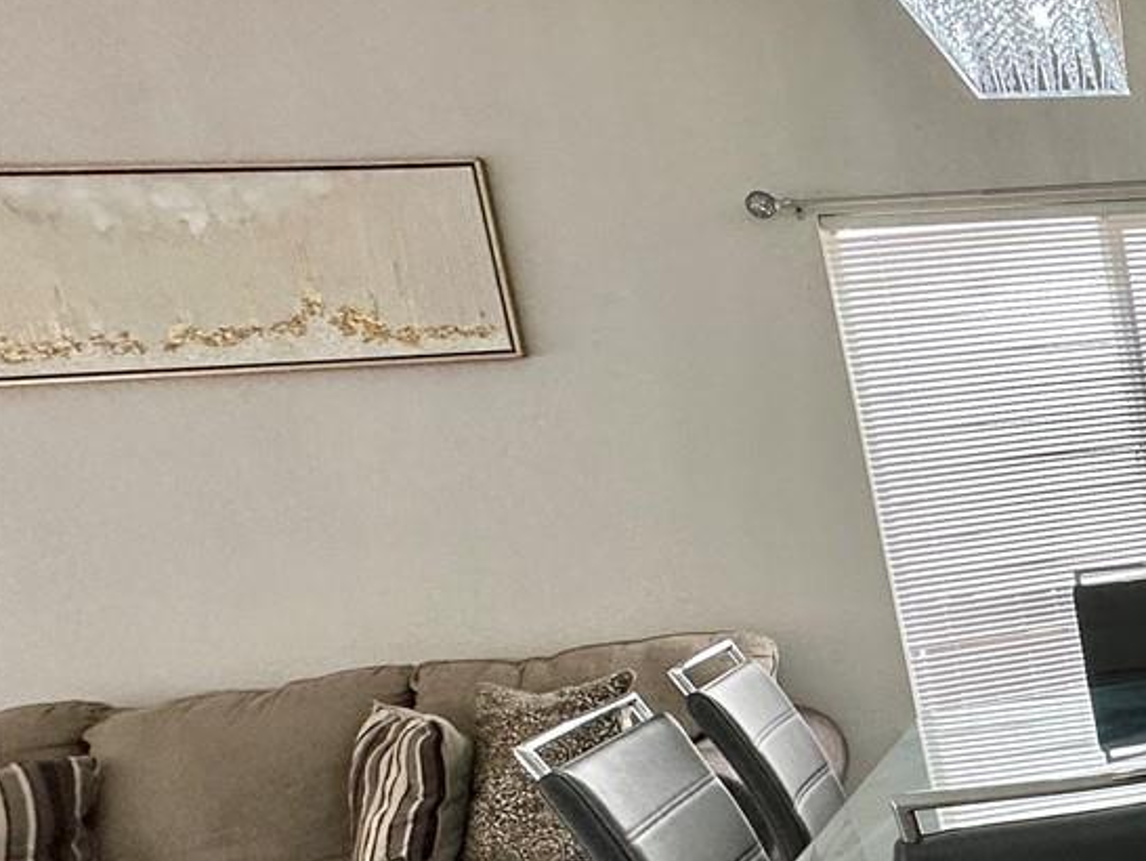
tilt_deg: -10.1
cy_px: 643
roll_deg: +5.4
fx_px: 1358
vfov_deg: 34.4
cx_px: 1667
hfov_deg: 29.9
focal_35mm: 41
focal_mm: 2.22
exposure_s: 1/120
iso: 160
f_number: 2.2
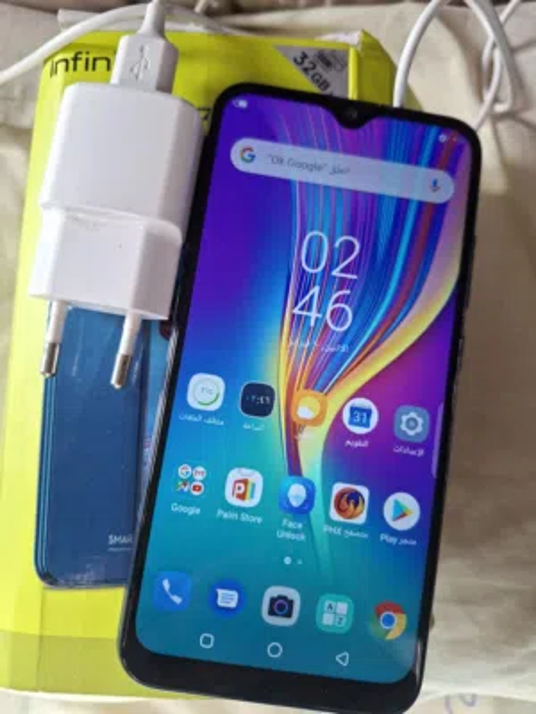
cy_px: 357
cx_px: 268
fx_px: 475
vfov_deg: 73.9
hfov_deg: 58.9
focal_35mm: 23
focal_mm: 5.54
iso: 50
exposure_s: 1/100
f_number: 1.8
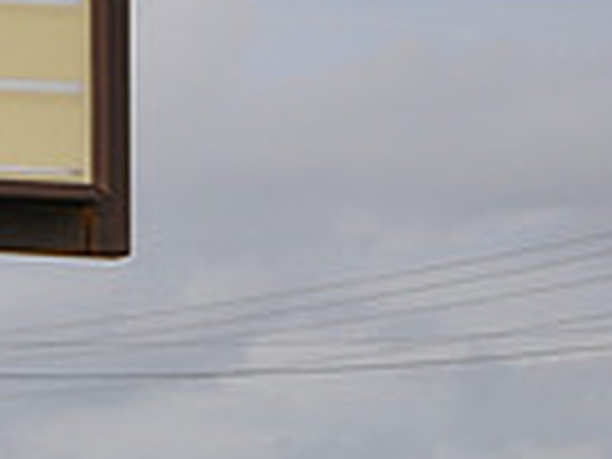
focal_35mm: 382
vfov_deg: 3.9
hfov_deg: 5.1
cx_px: -405
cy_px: 79
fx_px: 6754
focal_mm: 62
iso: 200
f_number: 8
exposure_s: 1/250
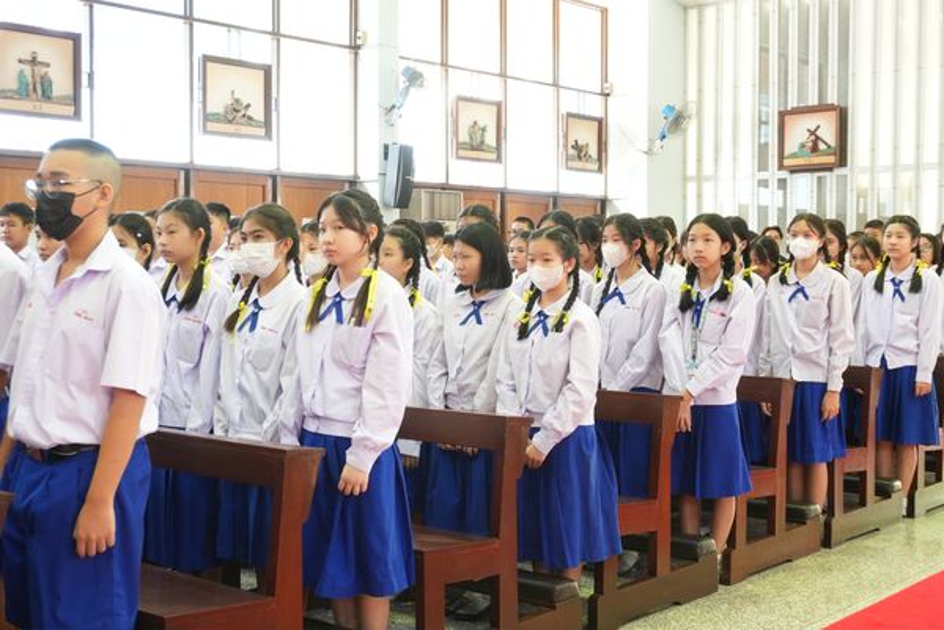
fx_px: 1219
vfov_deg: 28.9
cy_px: 315
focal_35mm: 46
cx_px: 472
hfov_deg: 42.3
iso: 1000
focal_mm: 31
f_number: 6.3
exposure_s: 1/15
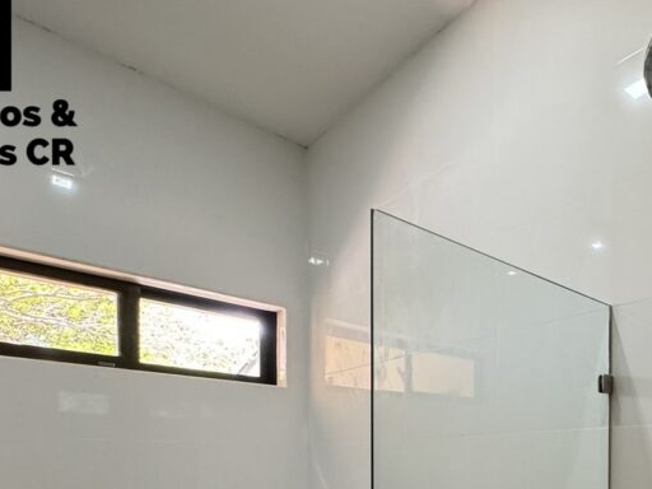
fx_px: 527
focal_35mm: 28
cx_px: 490
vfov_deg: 43.8
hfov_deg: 60.0
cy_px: 470
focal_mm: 2.22
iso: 400
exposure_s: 1/60
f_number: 2.2
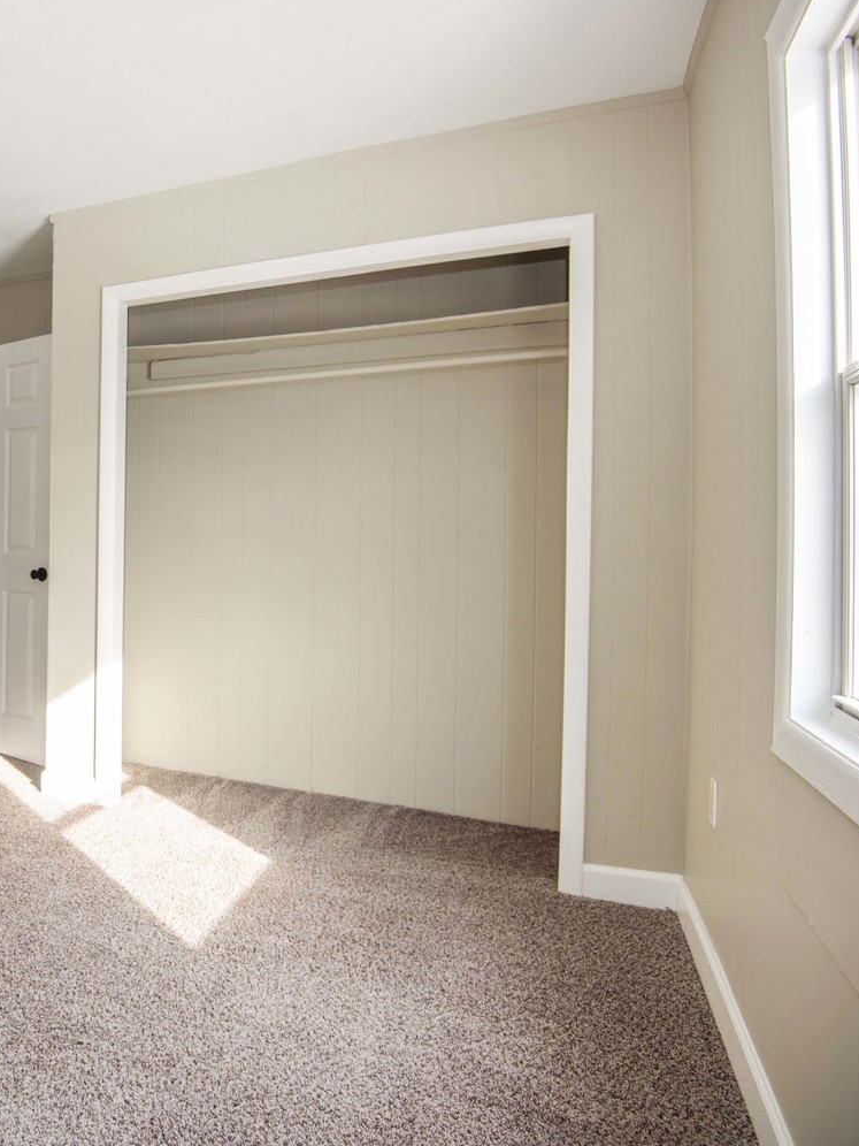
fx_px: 827
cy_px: 534
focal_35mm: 25
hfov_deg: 46.9
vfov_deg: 69.3
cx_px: 22
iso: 400
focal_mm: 16
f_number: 4
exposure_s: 1/200
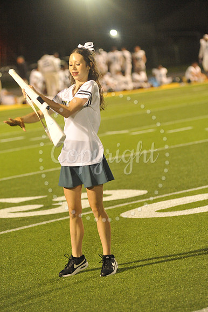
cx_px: 104
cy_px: 156
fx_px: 1345
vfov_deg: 13.3
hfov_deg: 8.8
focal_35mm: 155
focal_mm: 155
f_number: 4
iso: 6400
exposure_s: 1/250
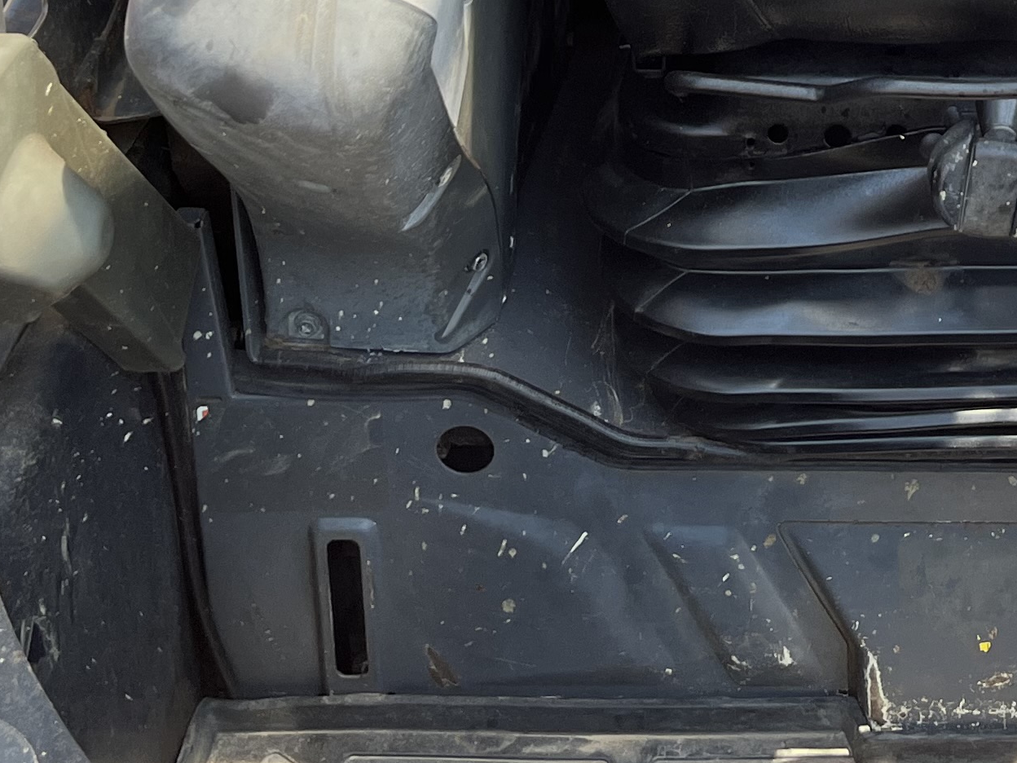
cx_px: 970
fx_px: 2468
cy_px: -426
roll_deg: +0.3
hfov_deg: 22.5
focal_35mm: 84
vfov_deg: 15.9
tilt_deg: -21.0
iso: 50
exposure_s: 1/477
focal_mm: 5.1
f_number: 1.6
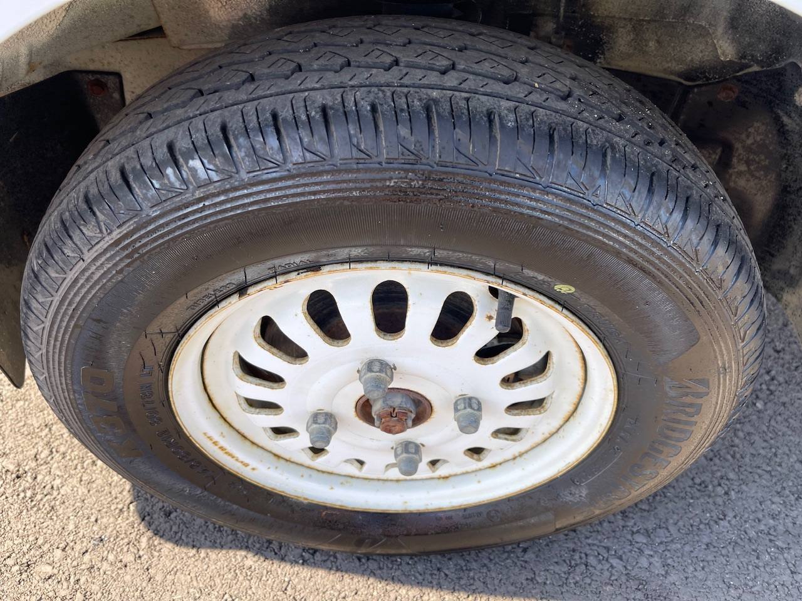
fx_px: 579
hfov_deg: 69.4
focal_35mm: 25
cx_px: 401
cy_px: 300
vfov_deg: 54.9
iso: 32
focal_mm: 5.1
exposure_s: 1/373
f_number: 1.6
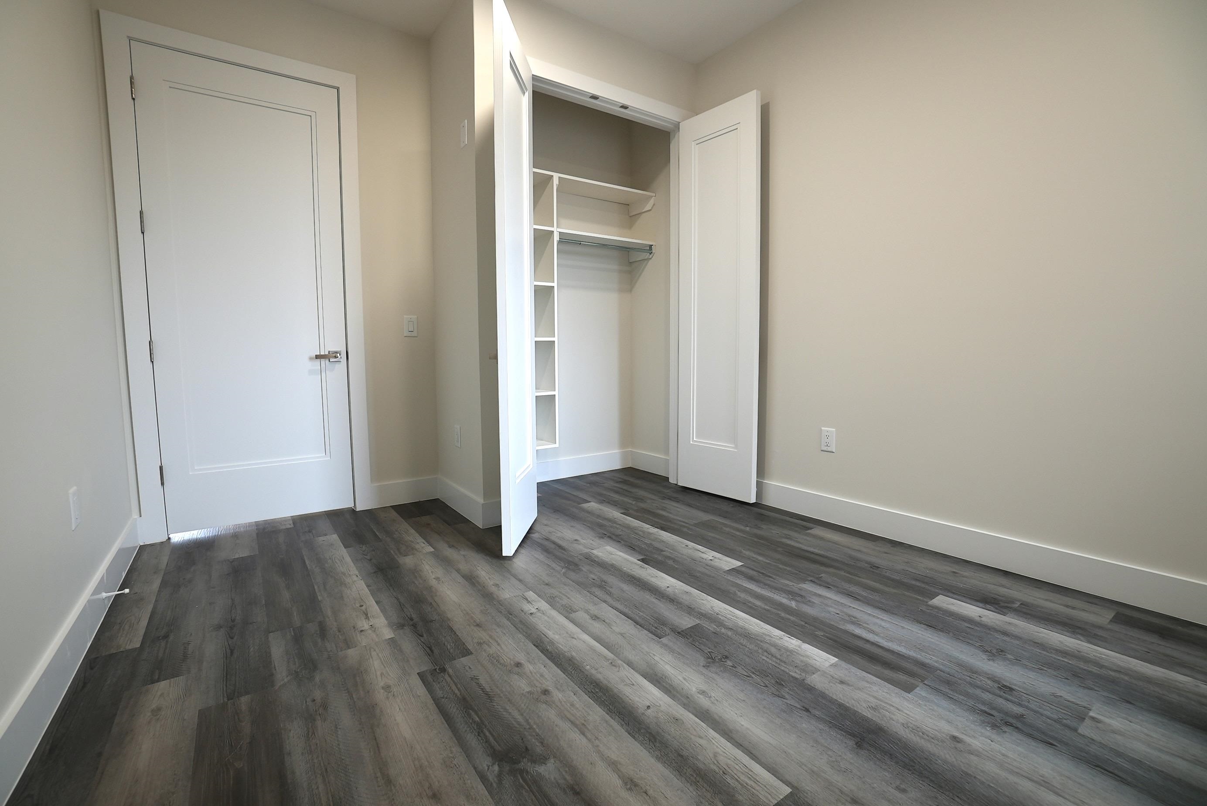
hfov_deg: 100.4
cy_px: 403
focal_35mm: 15
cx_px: 604
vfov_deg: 77.4
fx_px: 503
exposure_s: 1/6
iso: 64
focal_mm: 10
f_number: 6.3
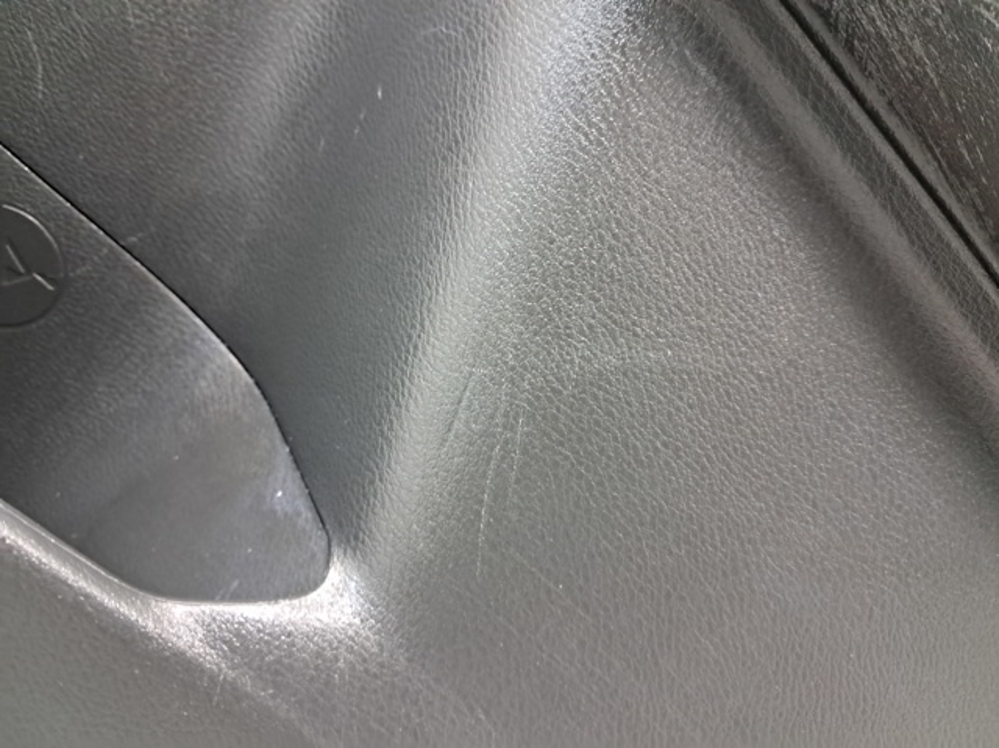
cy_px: 374
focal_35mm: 27
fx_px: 779
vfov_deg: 51.3
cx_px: 500
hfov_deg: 65.4
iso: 800
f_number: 1.8
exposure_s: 1/33
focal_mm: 4
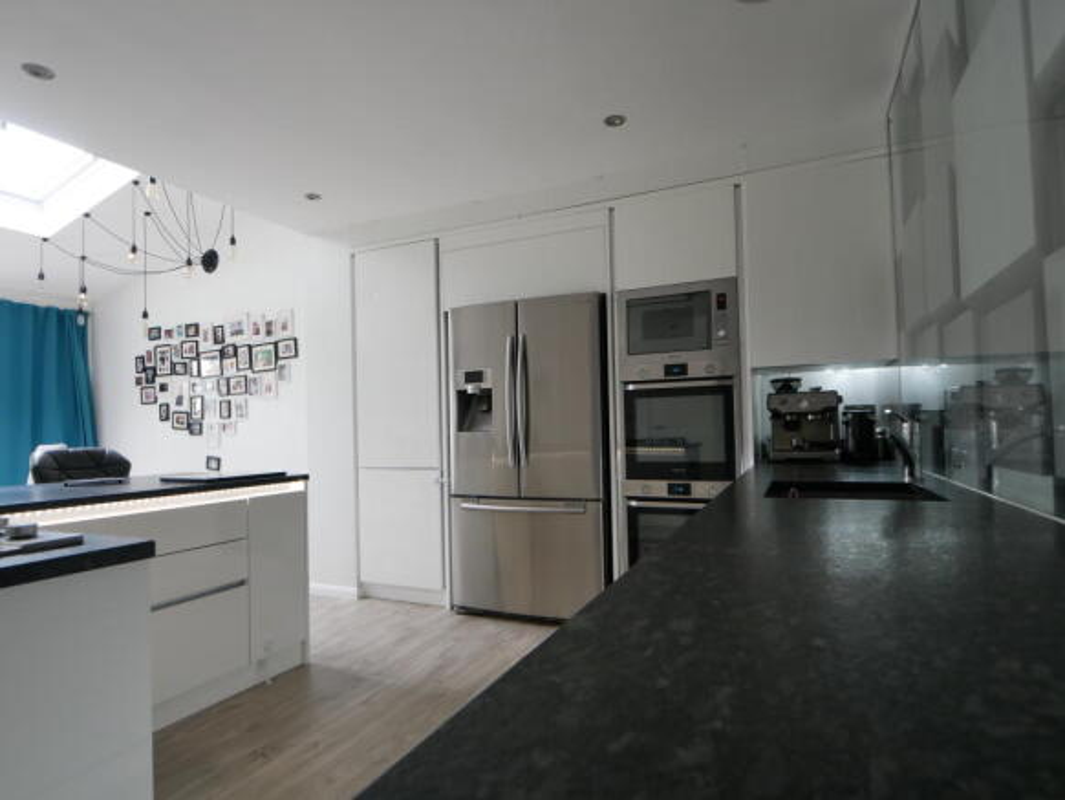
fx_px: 554
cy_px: 400
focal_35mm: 18
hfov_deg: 87.7
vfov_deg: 71.6
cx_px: 532
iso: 500
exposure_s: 1/60
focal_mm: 9
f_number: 4.1
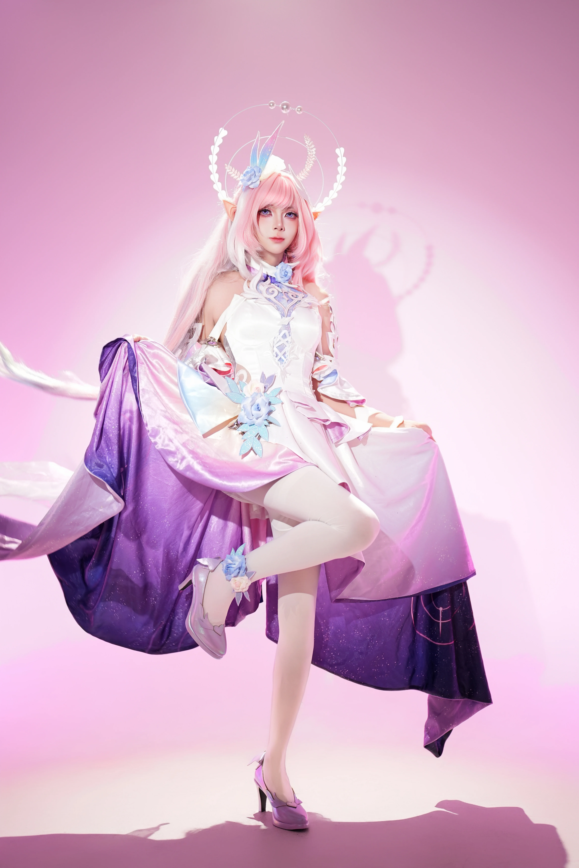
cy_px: 434
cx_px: 290
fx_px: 1206
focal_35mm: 50
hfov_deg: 27.0
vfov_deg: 39.6
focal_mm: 50
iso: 500
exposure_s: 1/320
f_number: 1.3
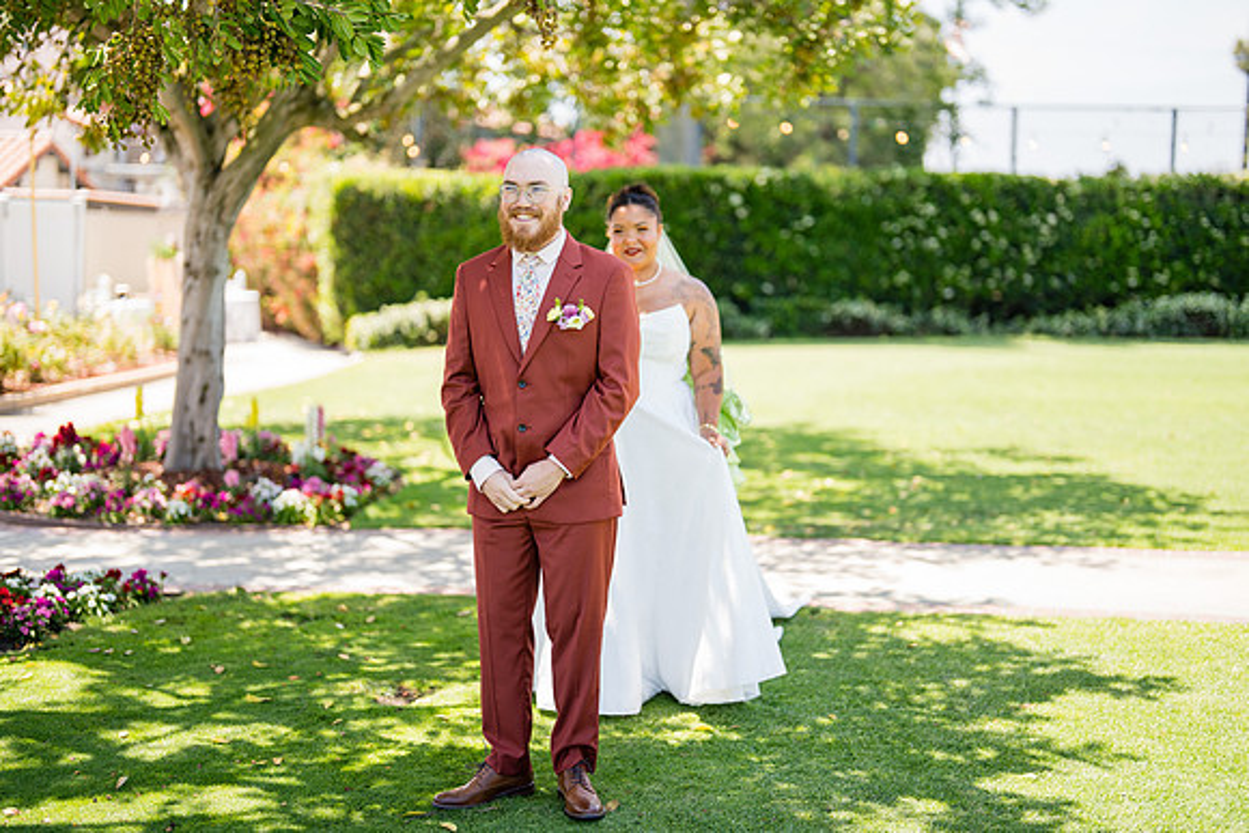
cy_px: 396
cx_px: 623
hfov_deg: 37.2
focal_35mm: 53
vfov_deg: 25.3
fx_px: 1853
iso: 200
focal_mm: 50
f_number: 1.2
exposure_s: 1/2500
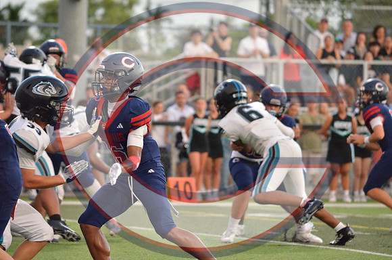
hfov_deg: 6.3
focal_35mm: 330
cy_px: 130
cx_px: 196
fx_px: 3585
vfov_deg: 4.1
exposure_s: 1/500
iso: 3600
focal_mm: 220
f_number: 5.3
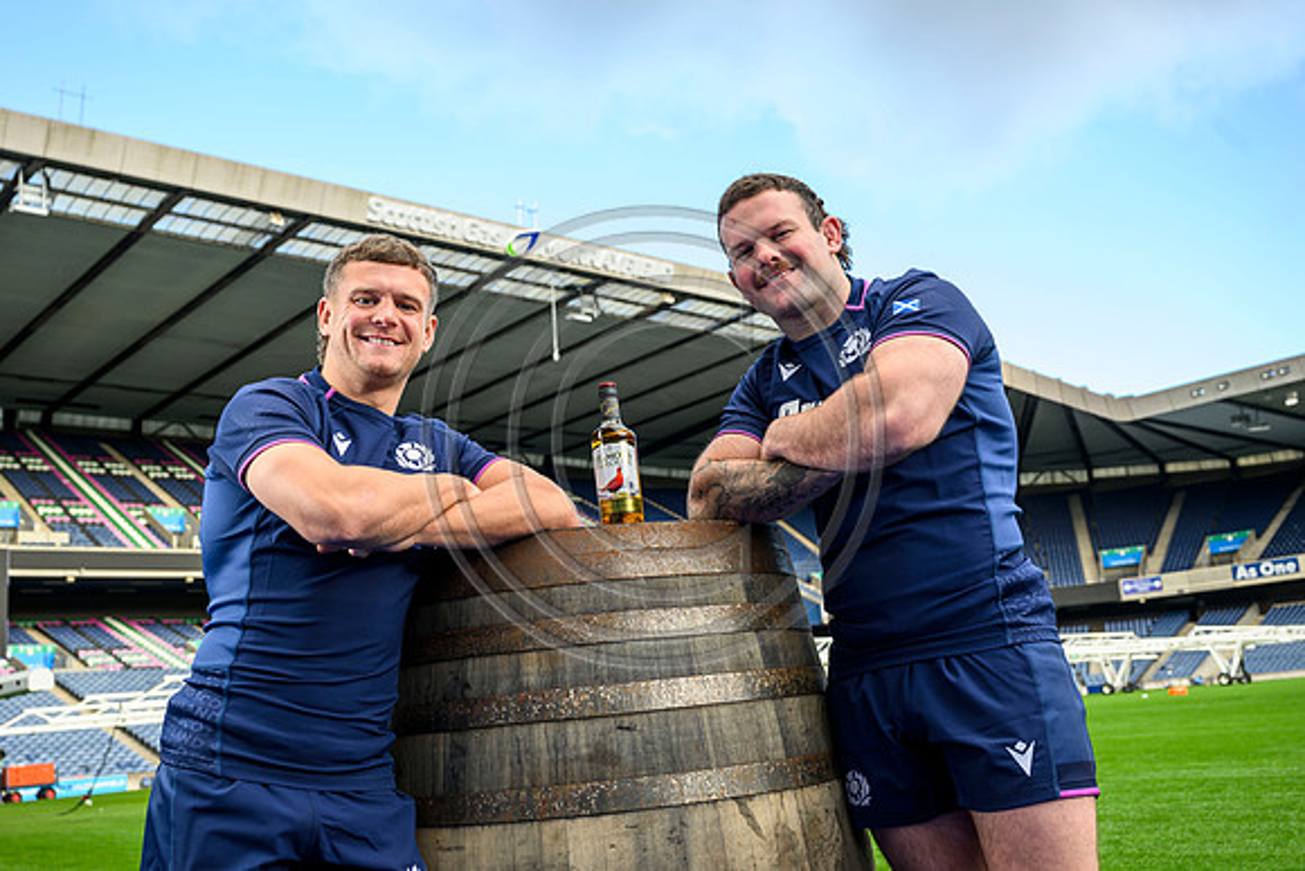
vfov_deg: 36.9
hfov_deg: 53.1
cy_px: 436
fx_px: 1305
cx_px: 652
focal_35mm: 36
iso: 250
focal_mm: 36
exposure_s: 1/200
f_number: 5
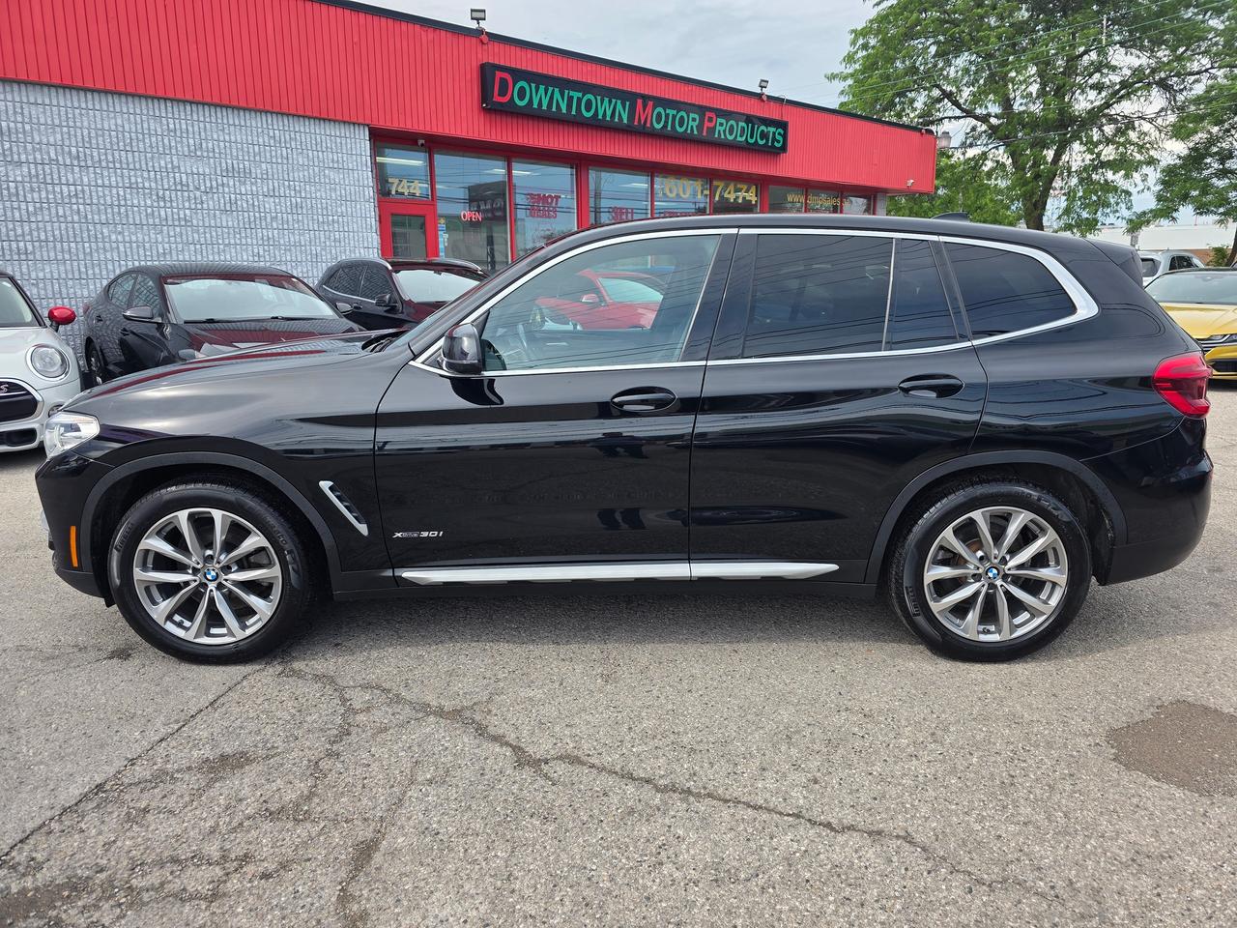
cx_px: 618
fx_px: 822
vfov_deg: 58.9
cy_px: 464
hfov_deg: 73.9
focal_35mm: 23
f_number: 1.7
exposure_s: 1/1737
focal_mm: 6.3
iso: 80
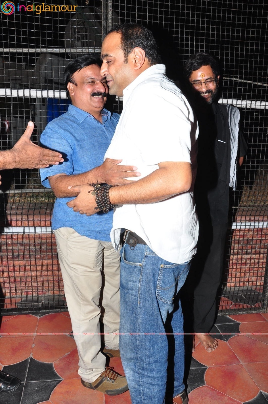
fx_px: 353
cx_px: 134
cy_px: 202
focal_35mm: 32
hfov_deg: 41.6
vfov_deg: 59.6
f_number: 11
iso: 500
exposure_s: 1/125
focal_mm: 21
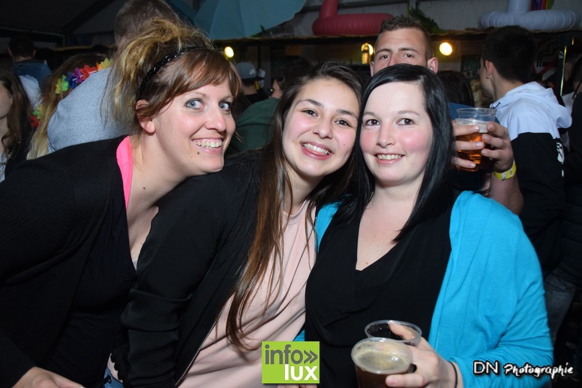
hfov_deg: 57.2
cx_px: 291
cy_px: 194
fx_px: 533
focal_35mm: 33
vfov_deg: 40.0
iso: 1600
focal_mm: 22
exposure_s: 1/40
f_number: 3.8
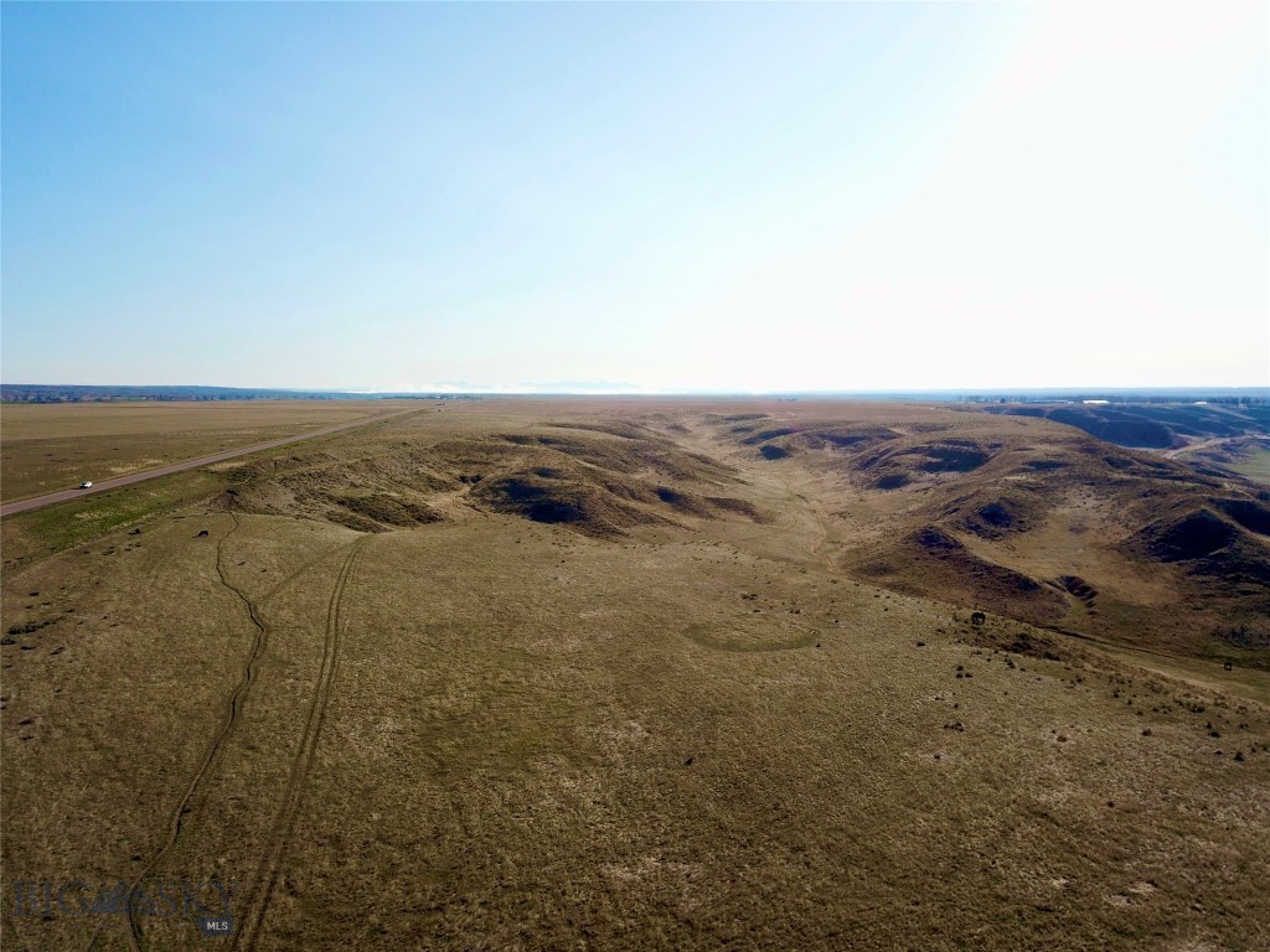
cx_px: 635
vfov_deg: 53.1
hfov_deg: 67.3
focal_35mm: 26
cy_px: 476
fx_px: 954
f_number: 2.2
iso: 100
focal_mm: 4.73
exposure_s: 1/1600
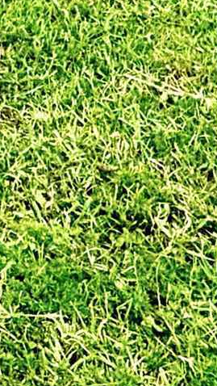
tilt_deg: -0.4
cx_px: -330
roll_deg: -1.4
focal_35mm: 98
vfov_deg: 15.0
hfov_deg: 10.4
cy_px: -496
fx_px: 1002
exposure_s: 1/1125
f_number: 2.2
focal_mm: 2.22
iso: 25
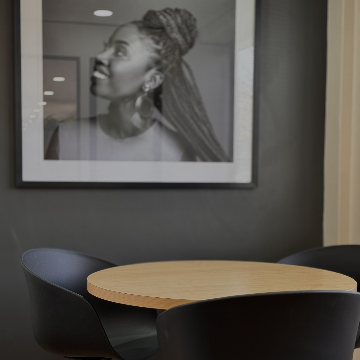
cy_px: 206
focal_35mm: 57
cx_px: 180
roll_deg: +0.4
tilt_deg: -1.8
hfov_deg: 30.0
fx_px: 671
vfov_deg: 30.0
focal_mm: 6.76
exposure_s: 1/52
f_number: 1.78
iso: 250
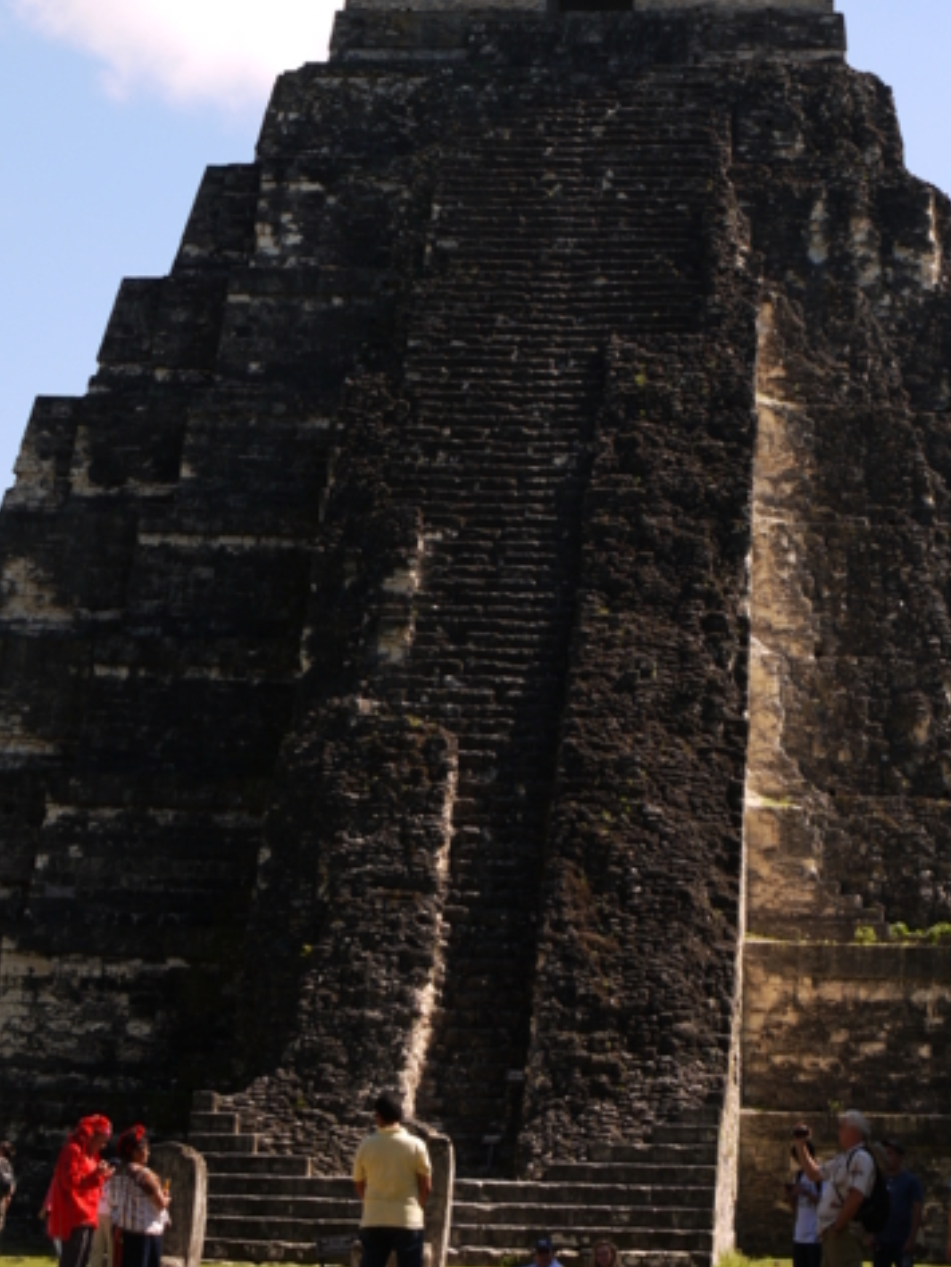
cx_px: 603
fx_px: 3588
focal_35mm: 98
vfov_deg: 19.8
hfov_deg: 15.1
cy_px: 249
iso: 100
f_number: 7.1
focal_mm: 29
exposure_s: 1/250
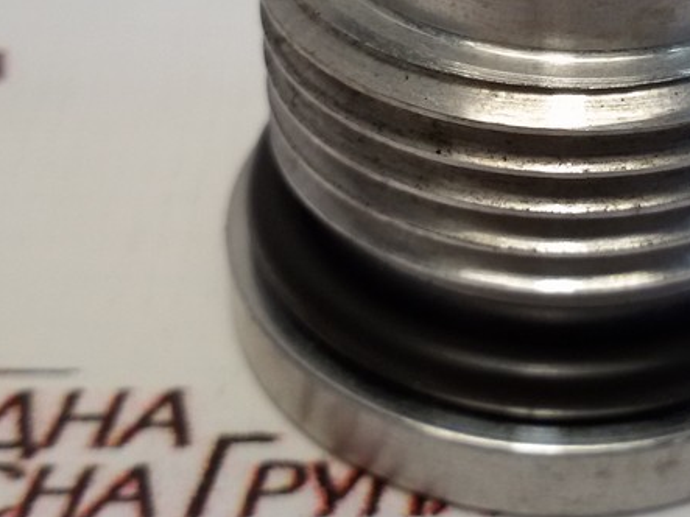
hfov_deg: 27.4
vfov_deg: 20.8
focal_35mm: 70
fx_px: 1395
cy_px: 132
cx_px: 514
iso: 64
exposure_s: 1/100
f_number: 2.4
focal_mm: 2.93
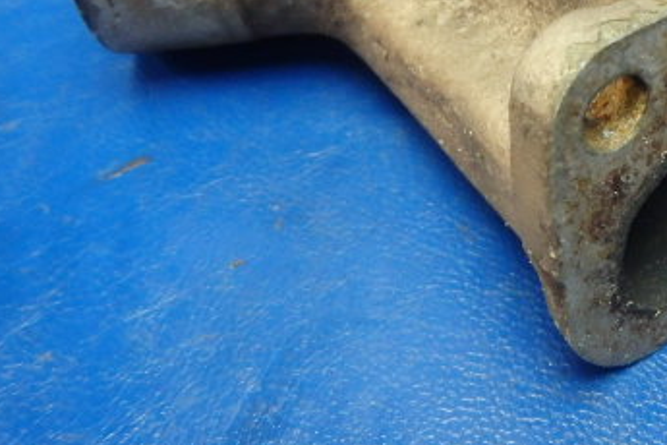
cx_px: 516
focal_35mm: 54
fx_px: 1000
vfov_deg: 24.1
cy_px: 10
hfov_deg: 35.9
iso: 800
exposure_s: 1/30
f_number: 3.9
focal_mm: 5
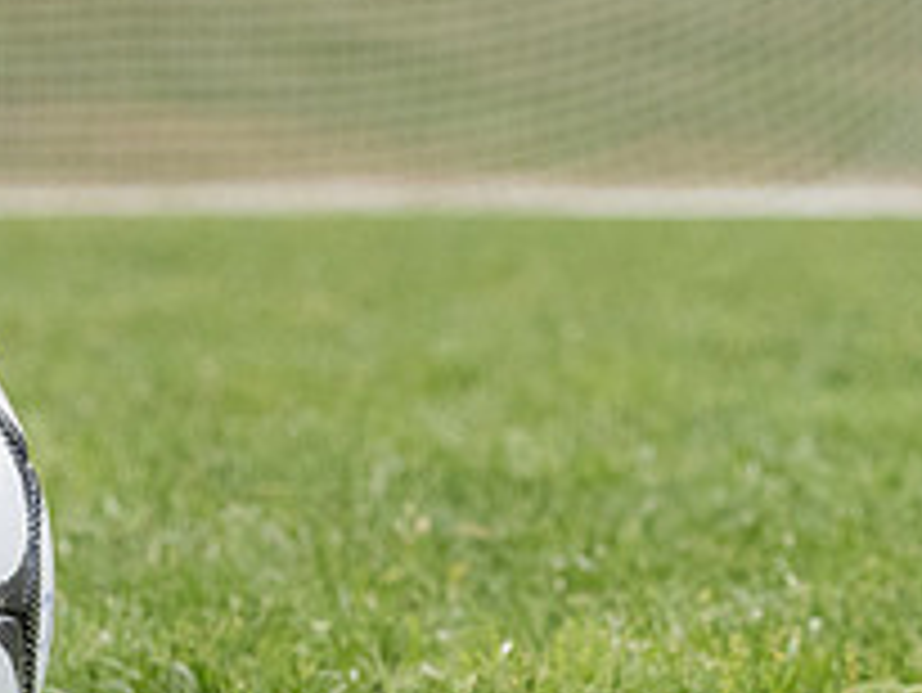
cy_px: 83
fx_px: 8102
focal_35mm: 304
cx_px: 126
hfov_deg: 6.5
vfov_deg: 4.9
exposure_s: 1/1250
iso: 1600
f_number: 5.6
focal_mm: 52
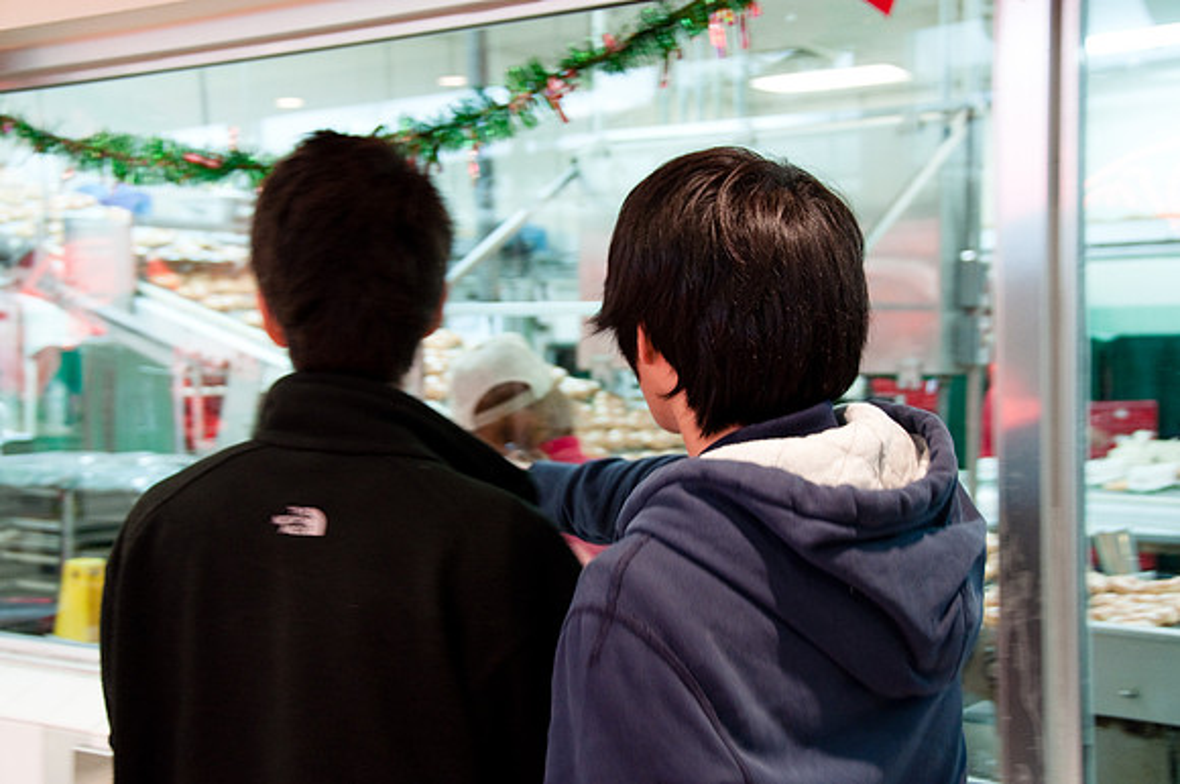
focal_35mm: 48
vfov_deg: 28.0
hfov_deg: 41.2
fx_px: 1571
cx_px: 590
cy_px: 392
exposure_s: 1/20
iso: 720
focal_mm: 32
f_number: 4.2
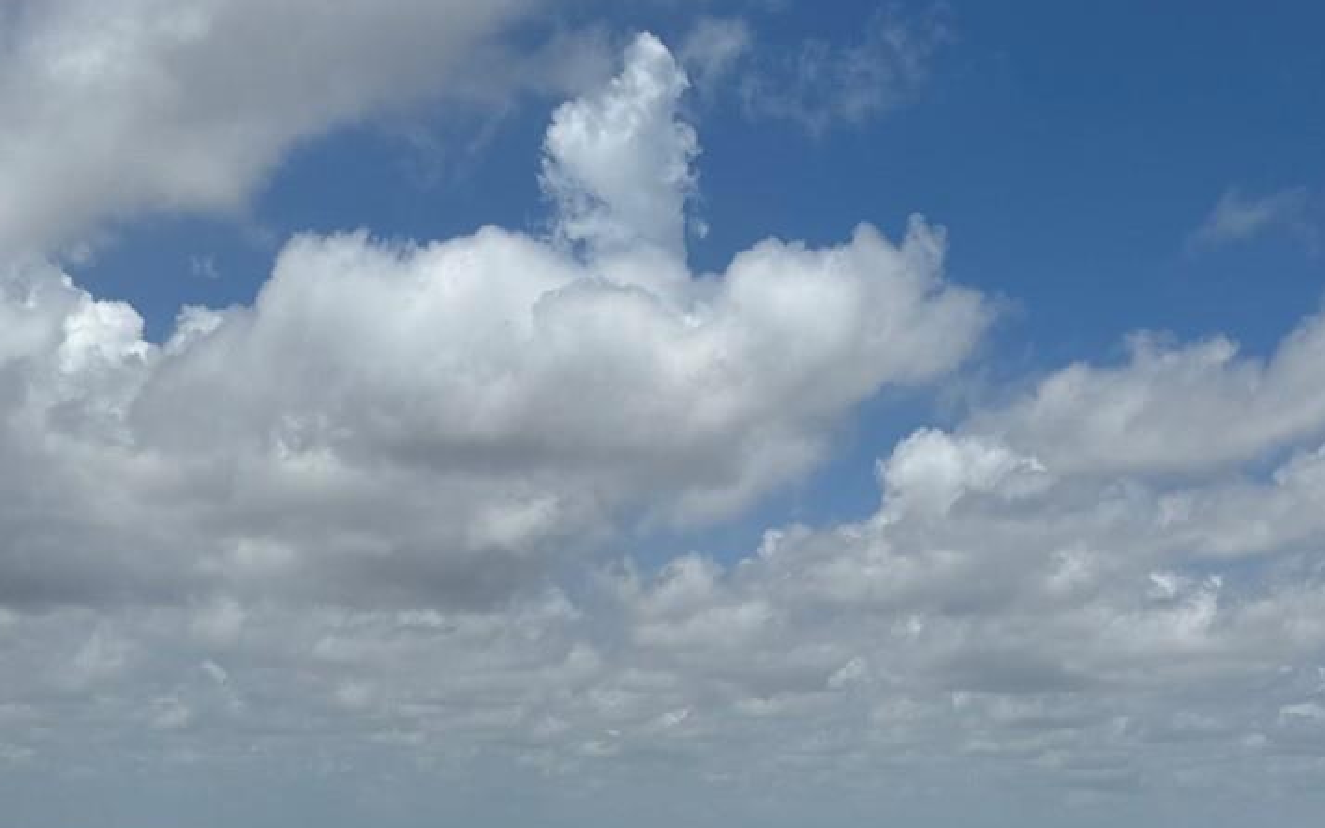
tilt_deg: +3.0
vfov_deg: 22.0
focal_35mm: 57
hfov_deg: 35.4
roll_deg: -0.6
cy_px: 802
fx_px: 2058
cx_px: 861
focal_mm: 6.76
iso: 80
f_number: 1.78
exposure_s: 1/12346
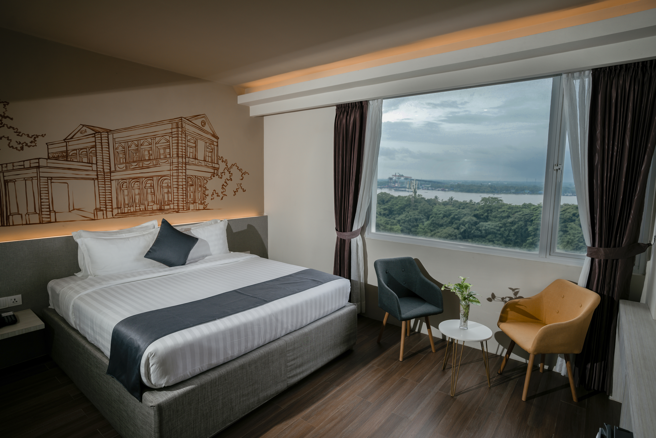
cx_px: 328
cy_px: 219
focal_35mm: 19
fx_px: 346
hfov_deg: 86.9
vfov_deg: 64.6
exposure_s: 1/125
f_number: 4
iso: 125
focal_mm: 19
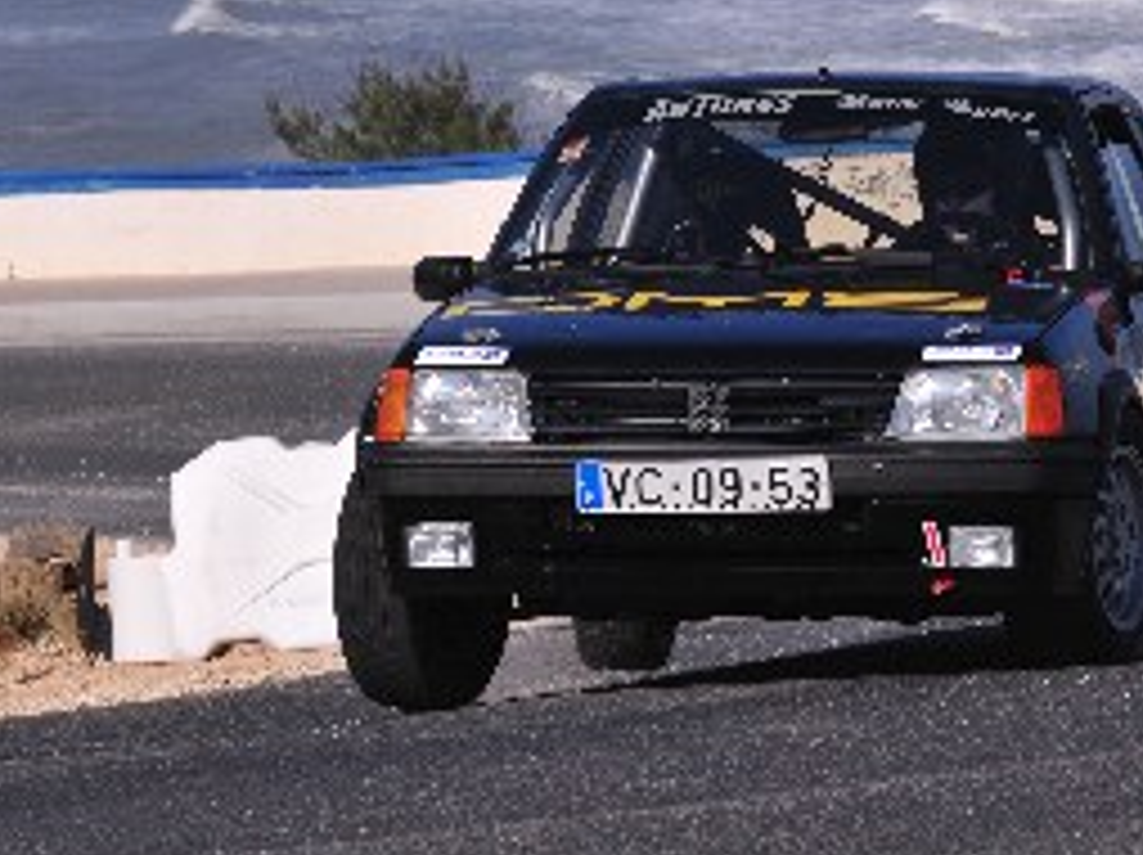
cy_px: 205
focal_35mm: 383
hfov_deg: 5.2
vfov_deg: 3.9
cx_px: 698
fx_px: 12634
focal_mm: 150
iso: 250
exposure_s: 1/800
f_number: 8
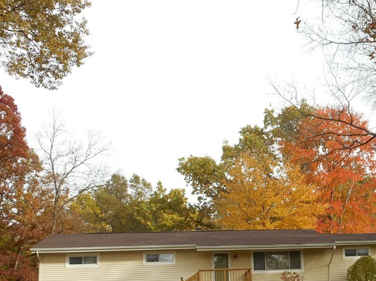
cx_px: 292
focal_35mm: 56
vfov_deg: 25.8
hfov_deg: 33.5
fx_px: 608
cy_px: 211
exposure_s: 1/200
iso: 80
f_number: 4.2
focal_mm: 6
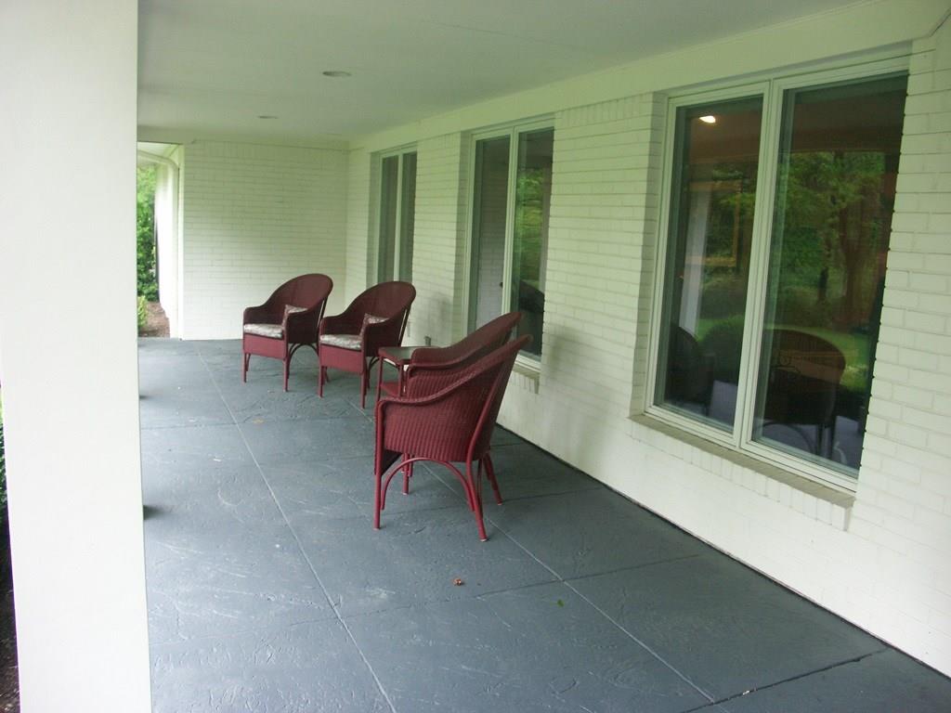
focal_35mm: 28
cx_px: 476
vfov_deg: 49.7
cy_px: 356
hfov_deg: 63.4
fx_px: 769
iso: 200
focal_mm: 7.21
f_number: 2.8
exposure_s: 1/25
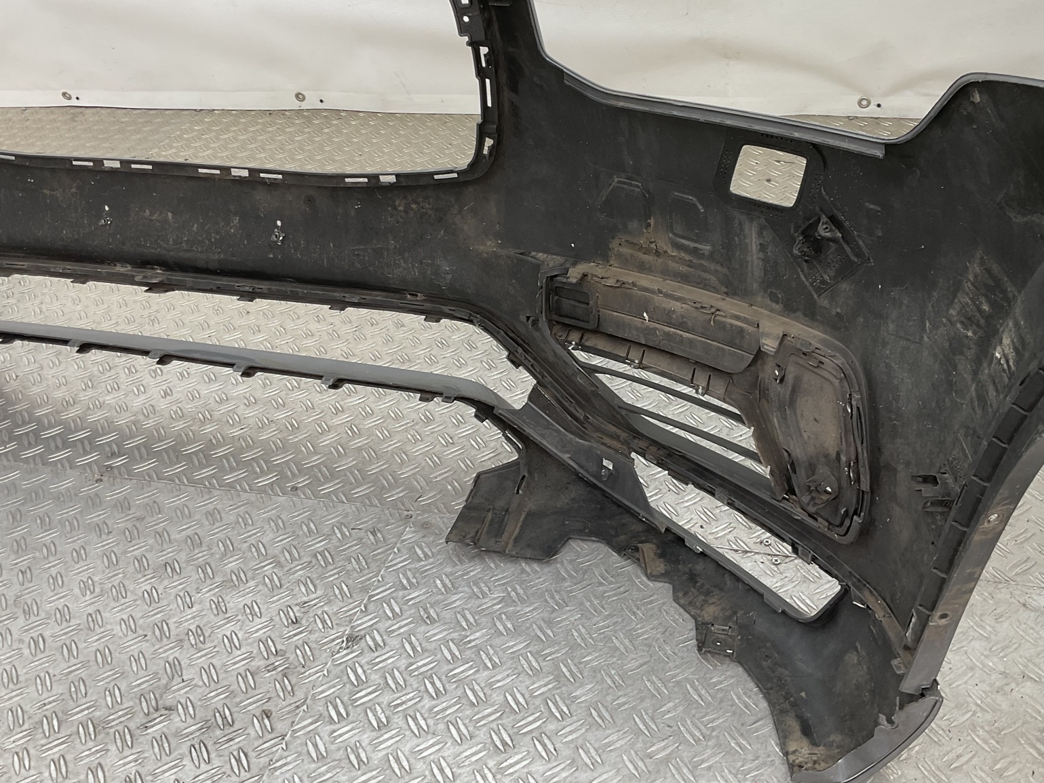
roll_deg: +5.8
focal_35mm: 38
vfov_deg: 37.6
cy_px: 313
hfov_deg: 48.9
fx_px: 1146
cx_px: 575
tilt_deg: -33.2
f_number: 1.8
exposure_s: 1/100
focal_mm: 3
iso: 20
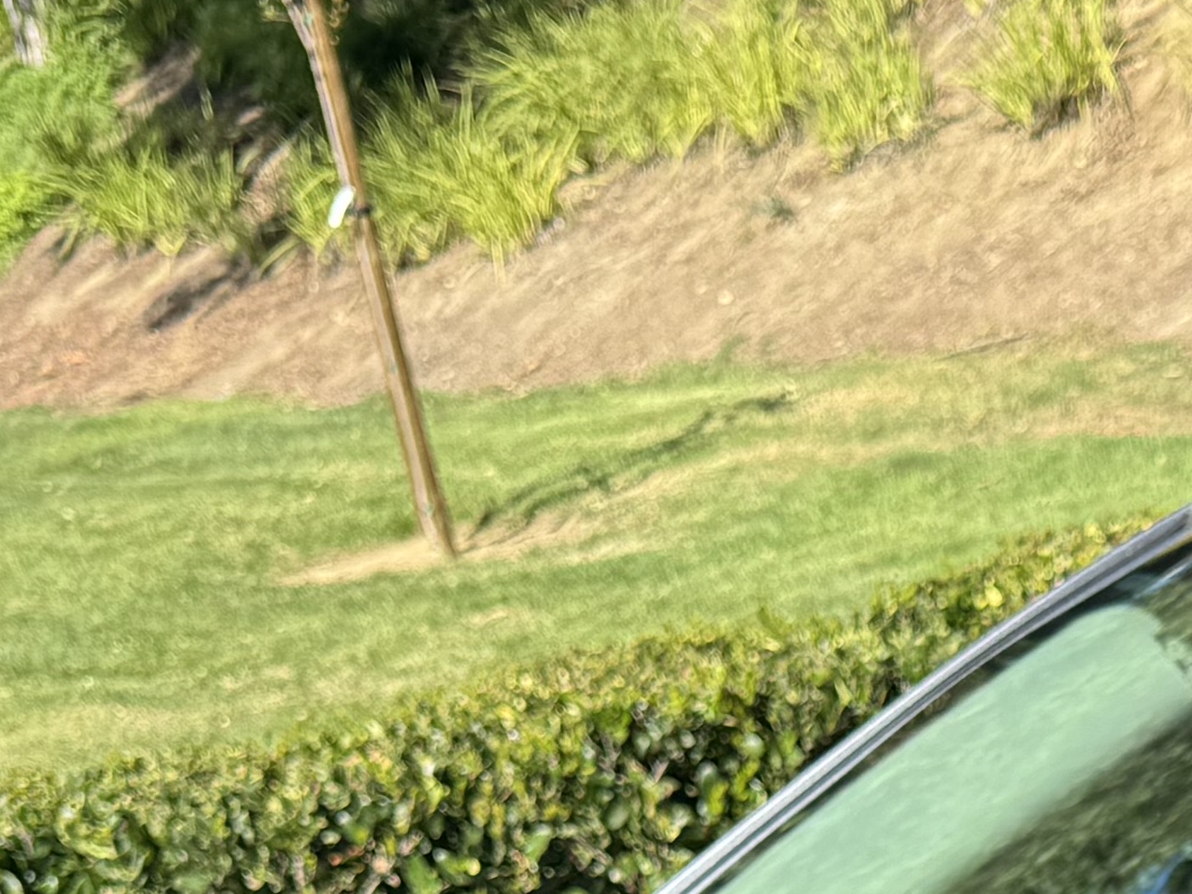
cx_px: 1335
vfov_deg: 13.3
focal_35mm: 98
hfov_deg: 19.2
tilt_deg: -22.8
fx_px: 3374
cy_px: 1721
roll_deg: +6.7
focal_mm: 6.76
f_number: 1.78
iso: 80
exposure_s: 1/1425
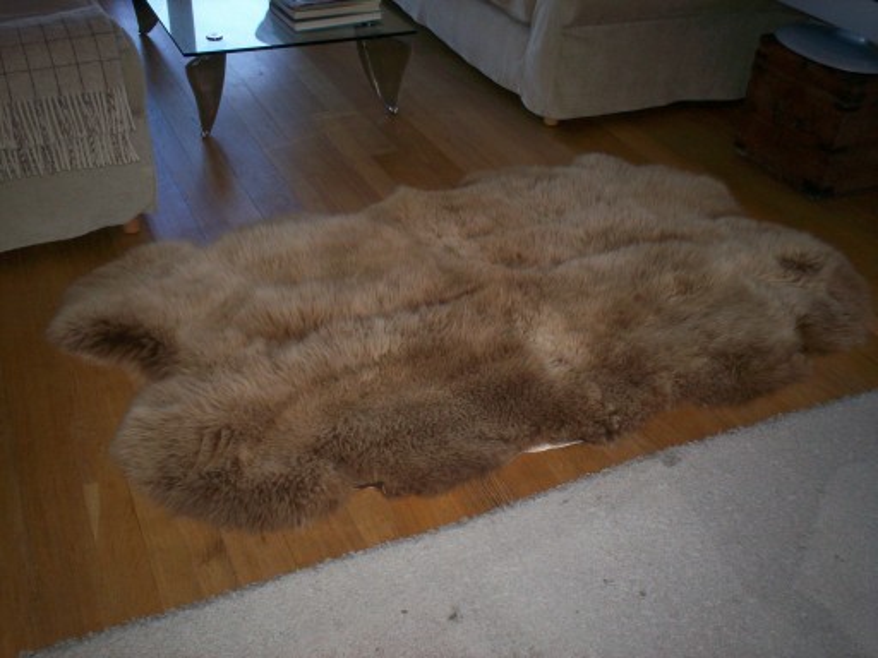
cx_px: 439
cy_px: 329
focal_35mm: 36
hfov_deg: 51.4
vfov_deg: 39.7
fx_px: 913
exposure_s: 1/60
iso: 140
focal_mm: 6
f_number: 4.5
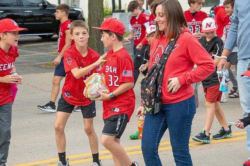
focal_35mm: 125
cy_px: 83
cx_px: 125
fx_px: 868
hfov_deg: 16.4
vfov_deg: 11.0
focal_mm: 125
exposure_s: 1/250
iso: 3200
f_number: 11
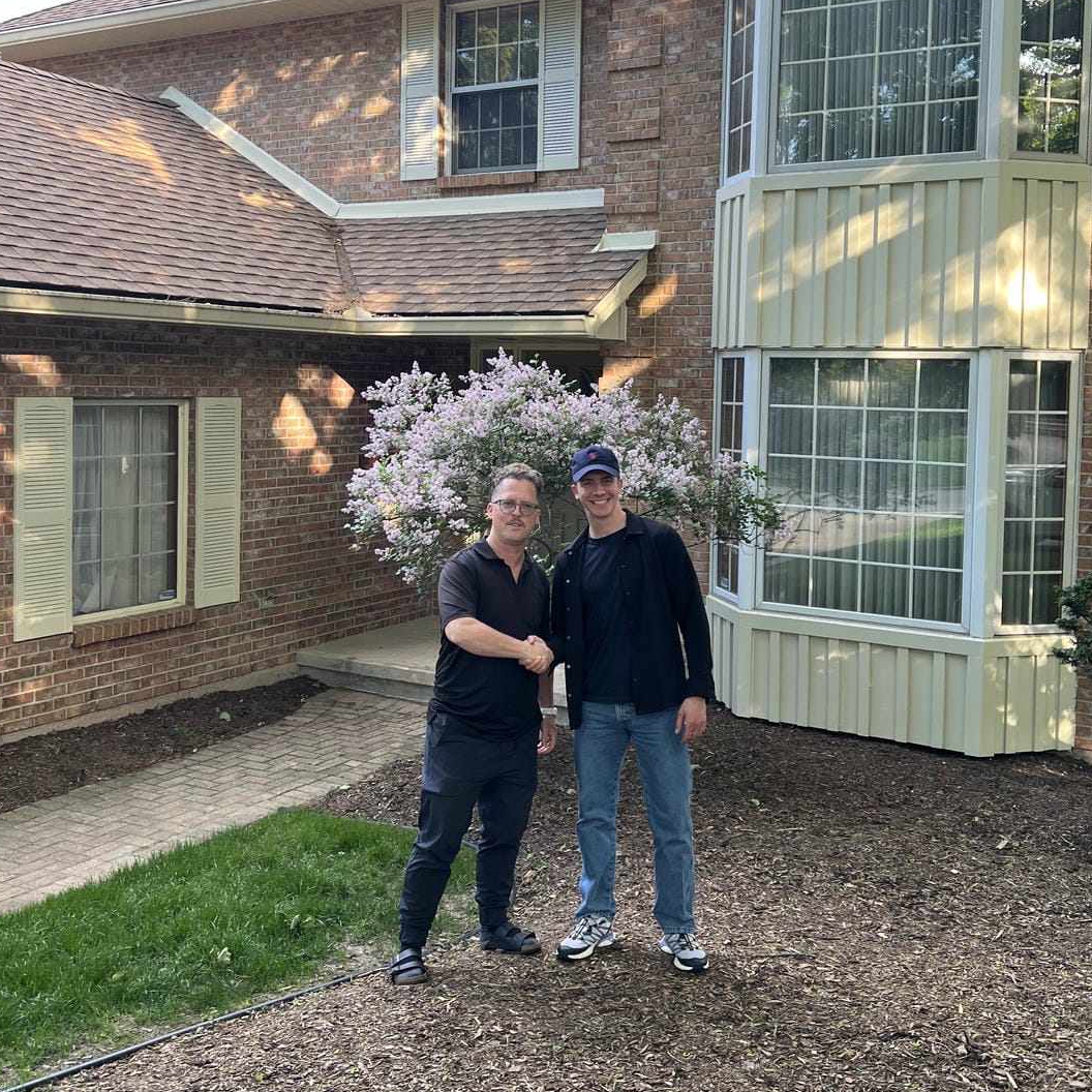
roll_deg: -1.1
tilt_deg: -0.6
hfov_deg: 44.8
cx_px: 613
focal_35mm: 37
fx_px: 1321
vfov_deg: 44.6
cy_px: 423
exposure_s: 1/121
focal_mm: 5.7
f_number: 1.5
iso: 40
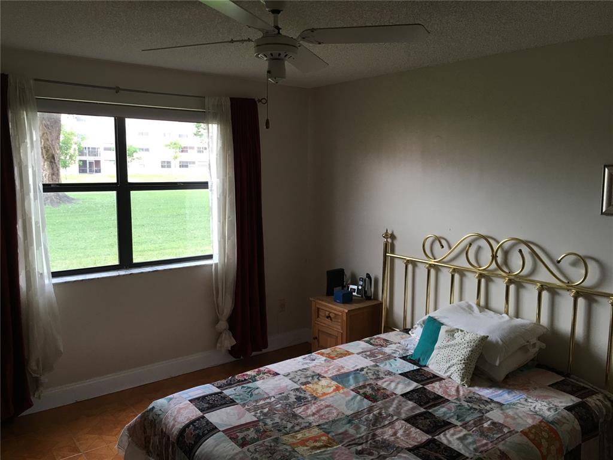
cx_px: 306
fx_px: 514
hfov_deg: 61.7
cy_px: 230
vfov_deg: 48.2
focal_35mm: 29
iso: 32
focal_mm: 4.15
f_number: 2.2
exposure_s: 1/30
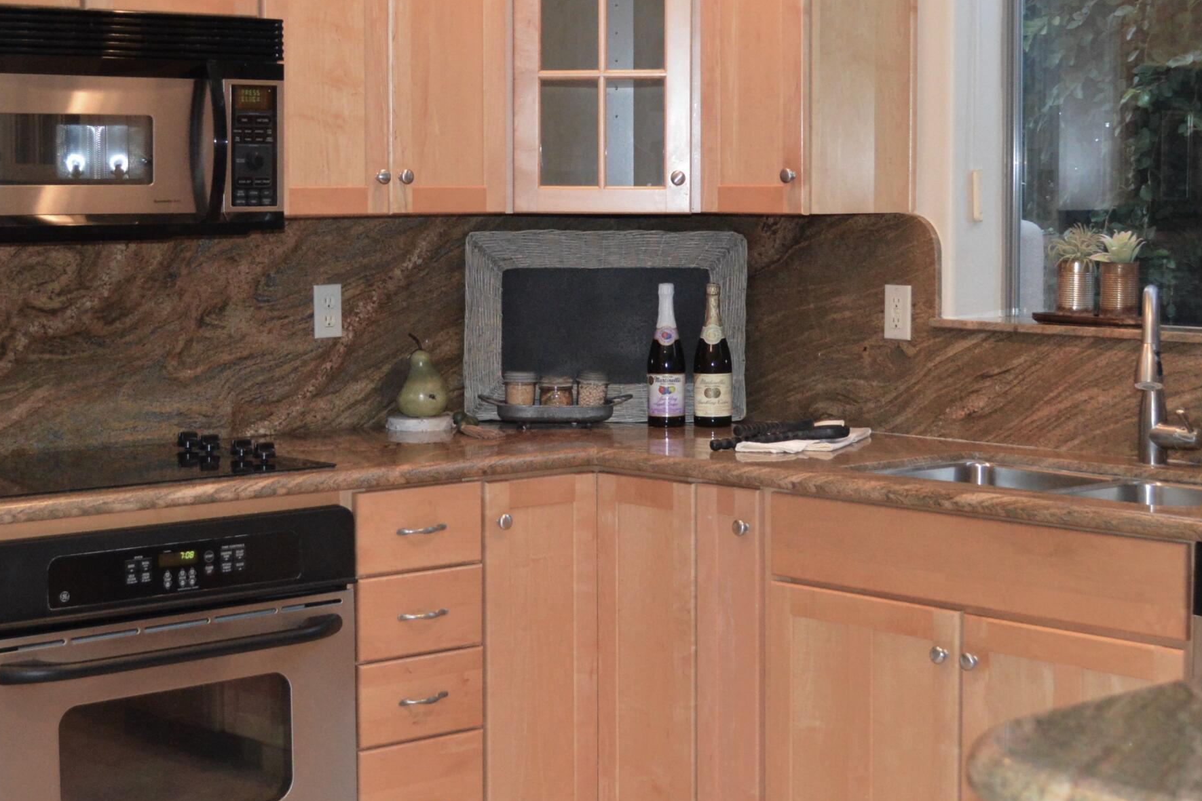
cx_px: 567
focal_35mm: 66
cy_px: 302
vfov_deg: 20.6
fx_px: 2204
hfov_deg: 30.5
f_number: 4.2
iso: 2500
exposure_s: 1/60
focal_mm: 26
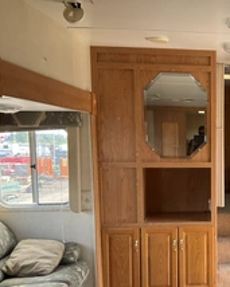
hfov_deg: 26.2
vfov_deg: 35.0
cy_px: 193
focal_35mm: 53
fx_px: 451
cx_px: 258
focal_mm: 3
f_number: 1.8
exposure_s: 1/122
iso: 40
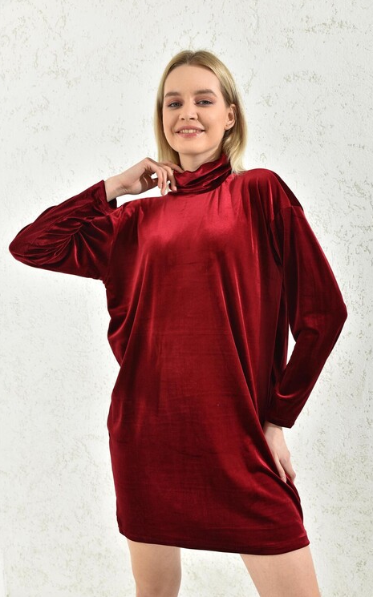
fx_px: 635
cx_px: 192
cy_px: 297
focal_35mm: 39
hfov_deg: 32.7
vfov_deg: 50.4
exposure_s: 1/160
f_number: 7.1
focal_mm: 38
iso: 100
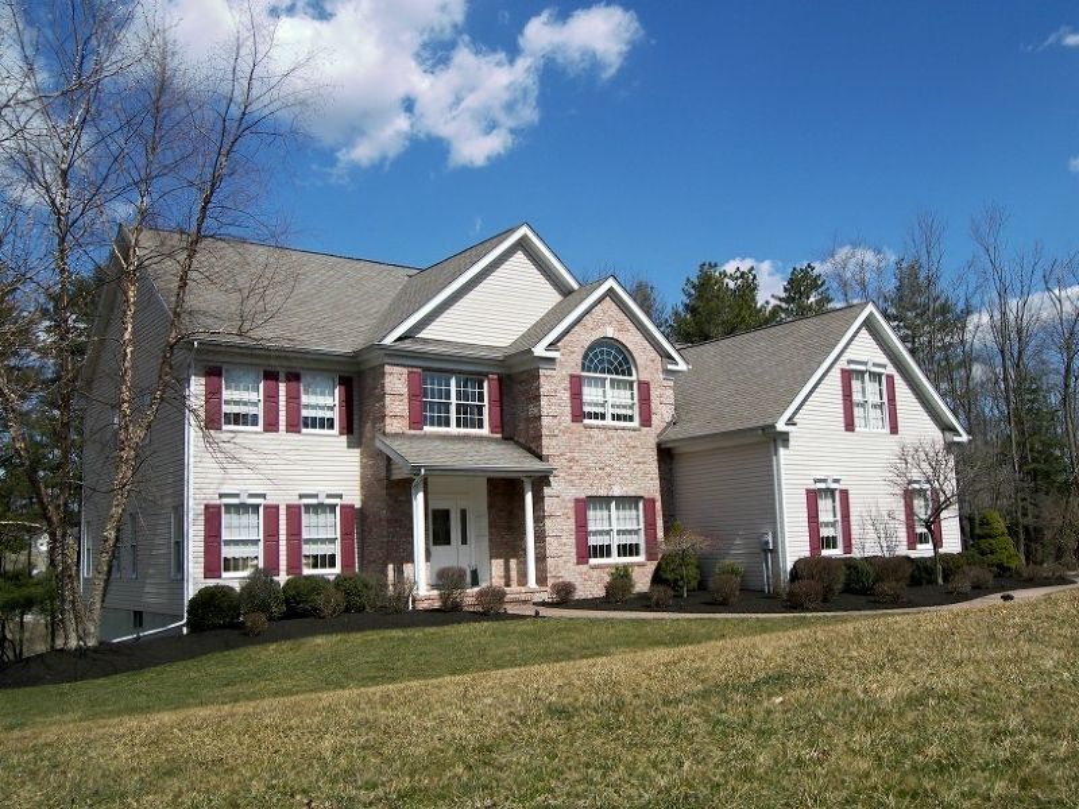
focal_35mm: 32
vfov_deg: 44.2
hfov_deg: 56.8
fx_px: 997
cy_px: 404
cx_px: 540
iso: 50
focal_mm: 6.8
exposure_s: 1/1000
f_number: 3.2
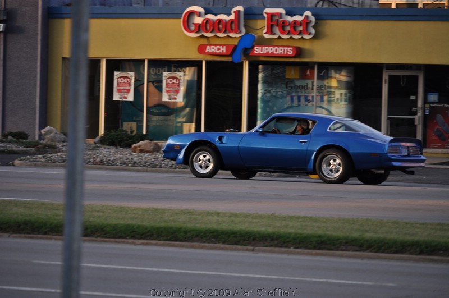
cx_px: 224
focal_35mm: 202
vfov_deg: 6.8
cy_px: 149
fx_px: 2522
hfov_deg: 10.2
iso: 400
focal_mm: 135
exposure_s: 1/250
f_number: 5
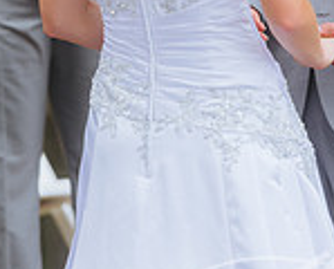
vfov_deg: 3.4
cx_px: 307
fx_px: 4480
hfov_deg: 4.3
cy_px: -110
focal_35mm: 452
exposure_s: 1/400
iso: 125
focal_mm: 160
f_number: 2.8
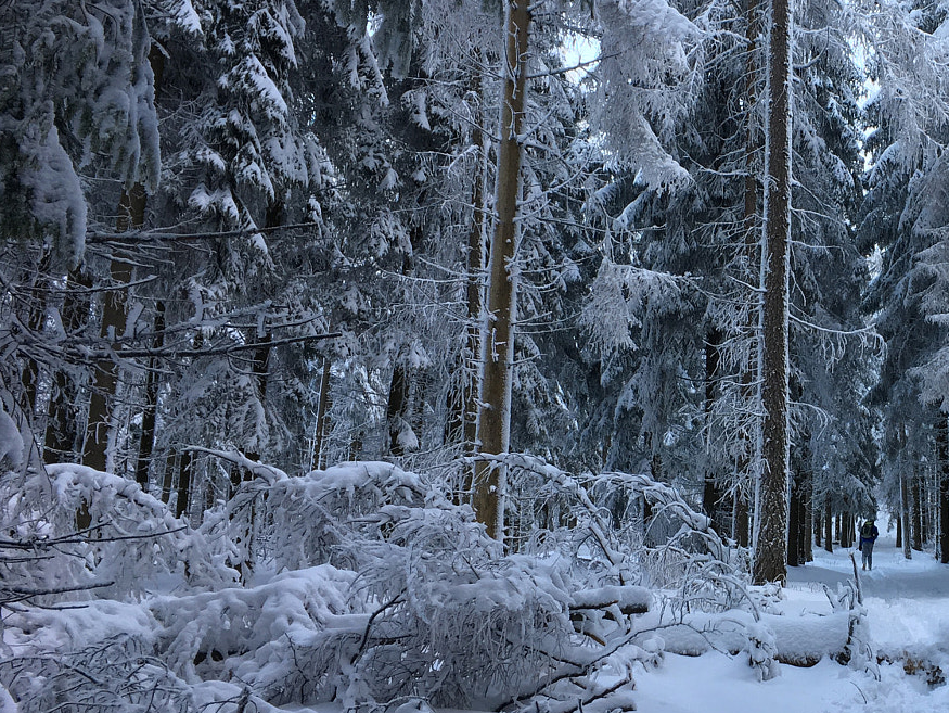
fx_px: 1454
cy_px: 320
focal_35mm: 53
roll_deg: -0.5
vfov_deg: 27.5
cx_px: 855
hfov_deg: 34.2
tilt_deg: +16.3
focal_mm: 4.15
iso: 40
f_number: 2.2
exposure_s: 1/100
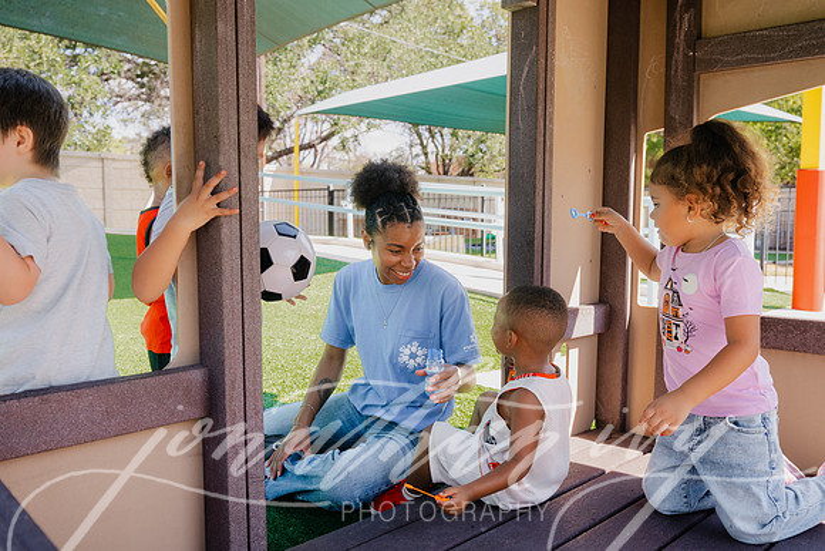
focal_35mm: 30
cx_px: 412
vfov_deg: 43.0
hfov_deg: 61.1
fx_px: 699
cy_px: 276
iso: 800
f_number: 5
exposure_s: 1/800
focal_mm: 30.5
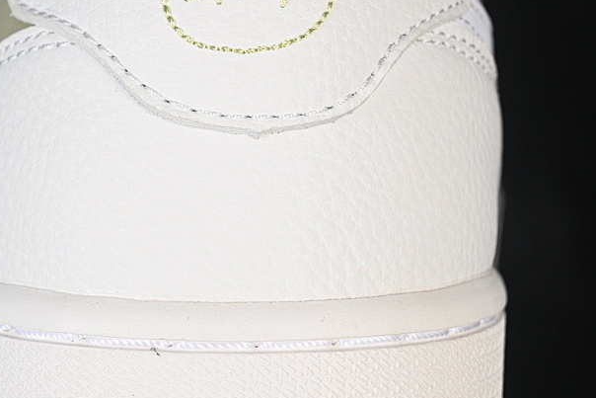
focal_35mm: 134
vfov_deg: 10.2
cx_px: 209
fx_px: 2219
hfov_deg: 15.3
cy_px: 144
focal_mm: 50
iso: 160
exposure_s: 1/80
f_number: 7.1
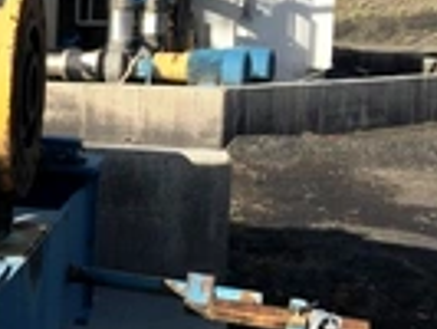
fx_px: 1099
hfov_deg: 20.4
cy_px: 102
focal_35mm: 87
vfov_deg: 16.9
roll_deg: -0.9
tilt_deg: -4.8
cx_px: -141
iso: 25
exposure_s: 1/1748
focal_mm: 4.15
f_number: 2.2
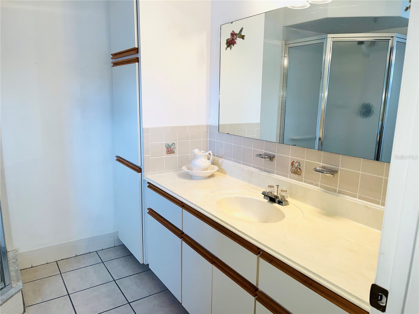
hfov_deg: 67.3
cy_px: 157
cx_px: 210
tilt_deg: -12.4
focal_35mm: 26
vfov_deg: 53.1
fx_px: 315
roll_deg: -0.9
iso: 64
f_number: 1.6
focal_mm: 5.1
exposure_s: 1/120
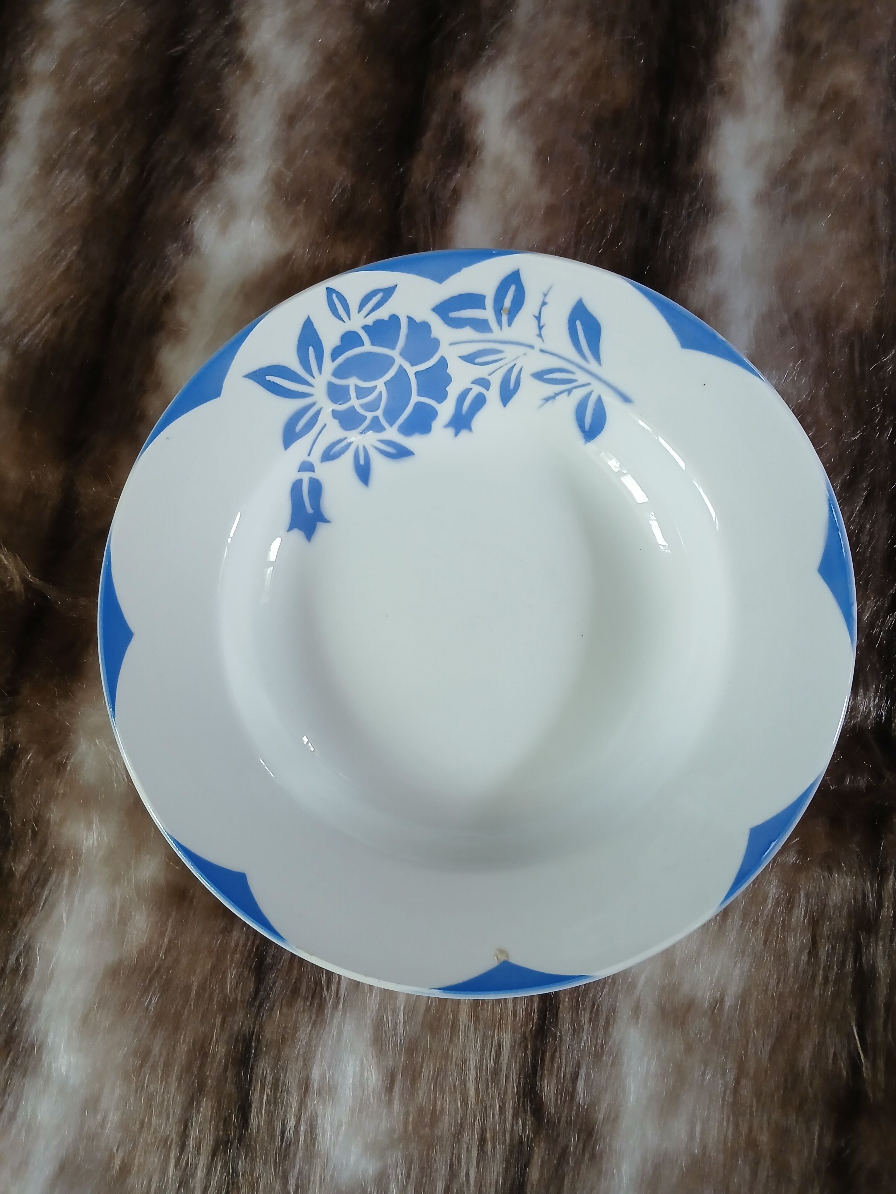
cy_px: 597
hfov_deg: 53.1
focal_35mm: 26
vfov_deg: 67.3
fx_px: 897
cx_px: 448
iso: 250
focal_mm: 3.98
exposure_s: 1/50
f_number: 1.8
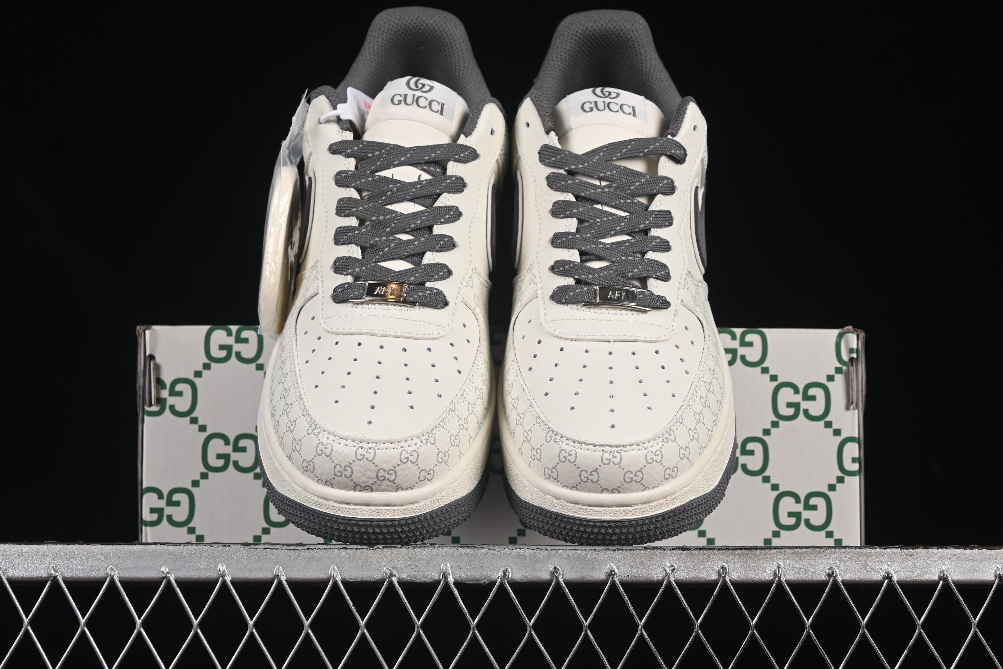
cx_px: 502
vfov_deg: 18.2
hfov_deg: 27.0
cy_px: 334
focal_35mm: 75
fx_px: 2089
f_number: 8
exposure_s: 1/60
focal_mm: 50
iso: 160
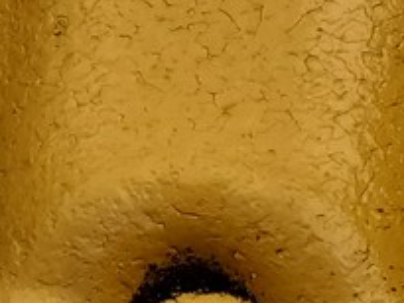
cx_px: -418
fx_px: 1518
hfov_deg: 13.0
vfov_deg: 11.1
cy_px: -102
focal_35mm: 130
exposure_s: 1/305
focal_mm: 4.3
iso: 50
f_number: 2.4
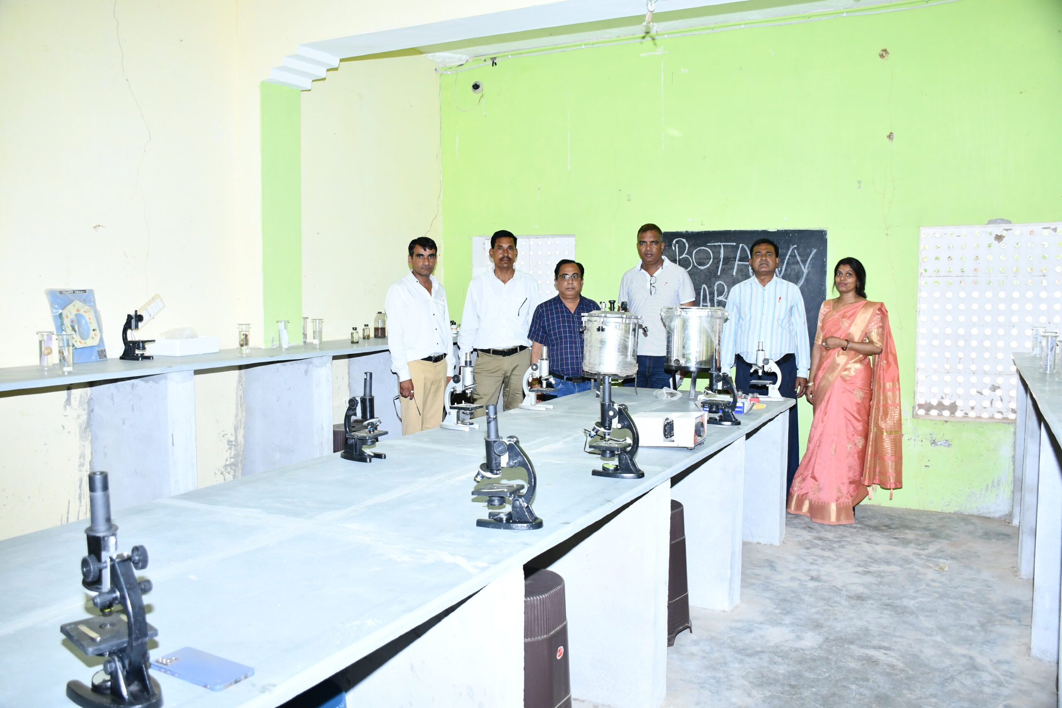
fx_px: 885
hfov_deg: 61.9
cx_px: 531
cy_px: 354
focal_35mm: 30
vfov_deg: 43.6
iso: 800
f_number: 5
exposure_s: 1/160
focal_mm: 20
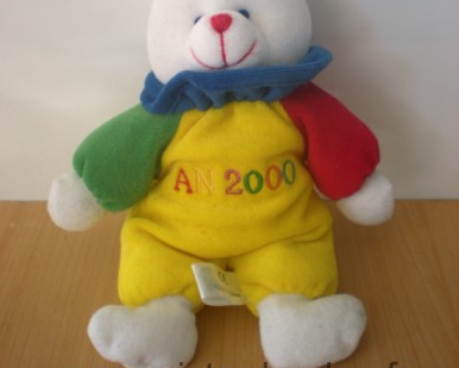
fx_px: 679
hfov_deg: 37.3
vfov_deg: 29.8
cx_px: 230
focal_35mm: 50
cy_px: 91
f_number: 3.1
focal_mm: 6.3
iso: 101
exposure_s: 1/59.3
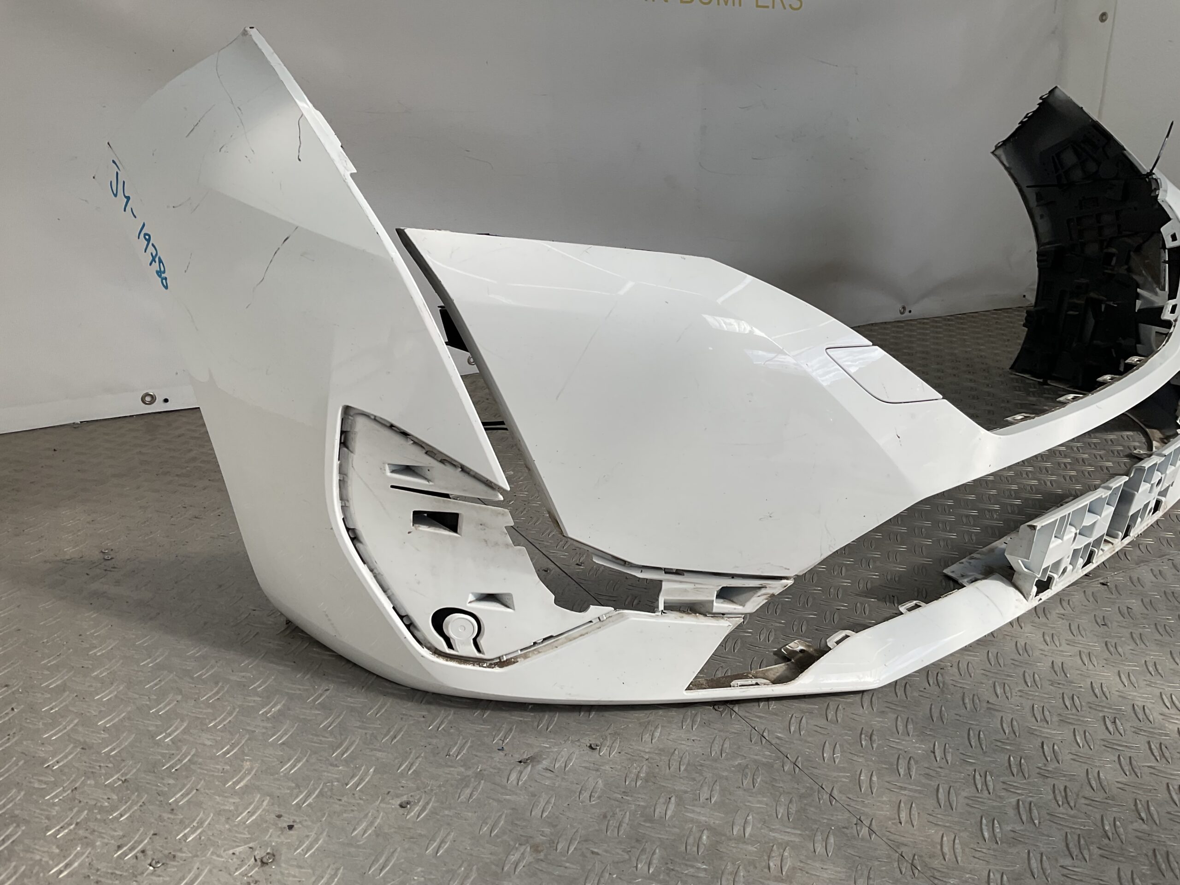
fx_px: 989
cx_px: 590
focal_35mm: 29
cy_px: 442
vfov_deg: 48.2
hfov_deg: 61.7
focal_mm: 3
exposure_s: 1/929
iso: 16
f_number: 1.8
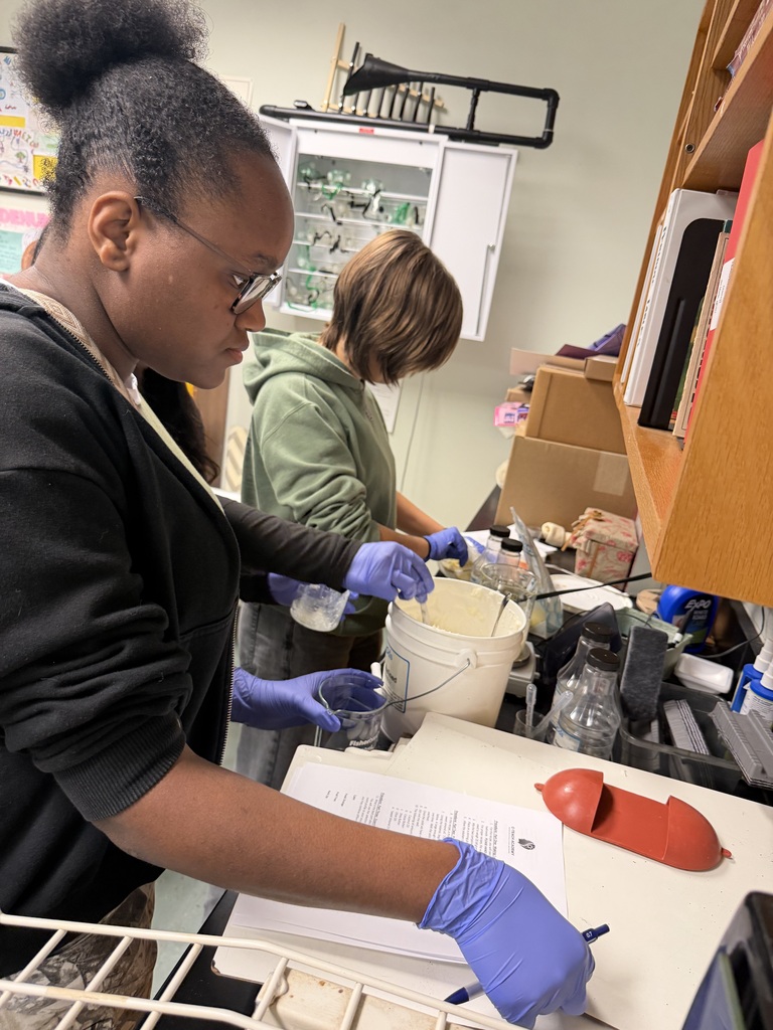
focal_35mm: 24
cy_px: 515
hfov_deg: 56.8
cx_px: 386
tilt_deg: -16.8
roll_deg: -9.2
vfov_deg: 71.6
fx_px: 715
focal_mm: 6.76
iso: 250
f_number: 1.78
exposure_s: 1/60
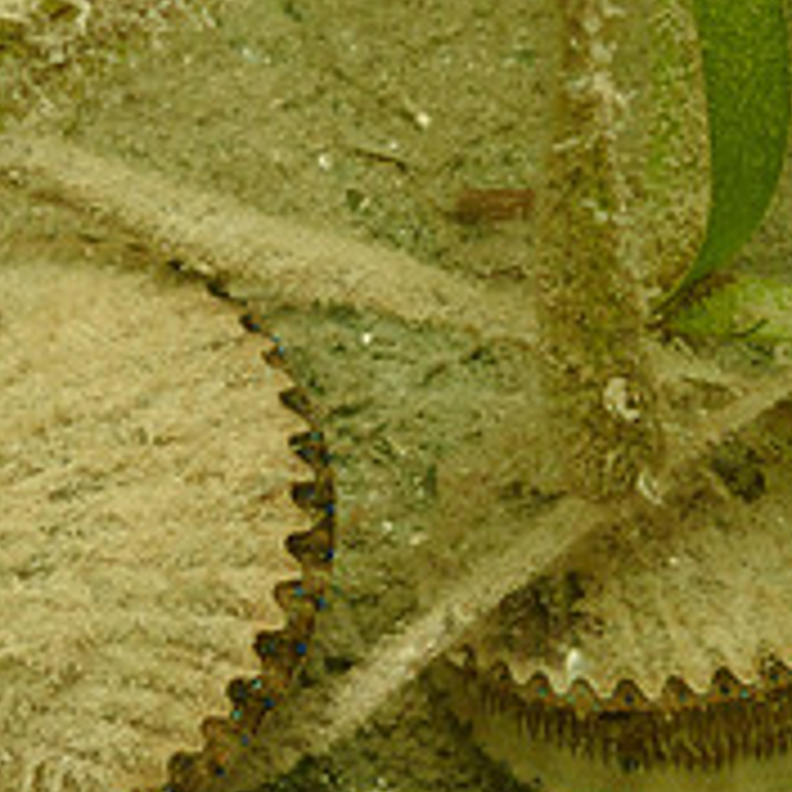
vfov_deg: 23.6
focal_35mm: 73
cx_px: 400
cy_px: 322
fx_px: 1890
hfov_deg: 23.7
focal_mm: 4.5
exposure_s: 1/200
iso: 100
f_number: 2.8
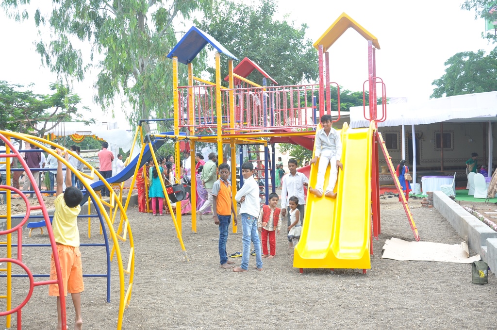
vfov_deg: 28.0
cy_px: 165
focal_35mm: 48
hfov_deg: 41.2
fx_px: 662
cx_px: 248
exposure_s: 1/100
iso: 200
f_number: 6.3
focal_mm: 32
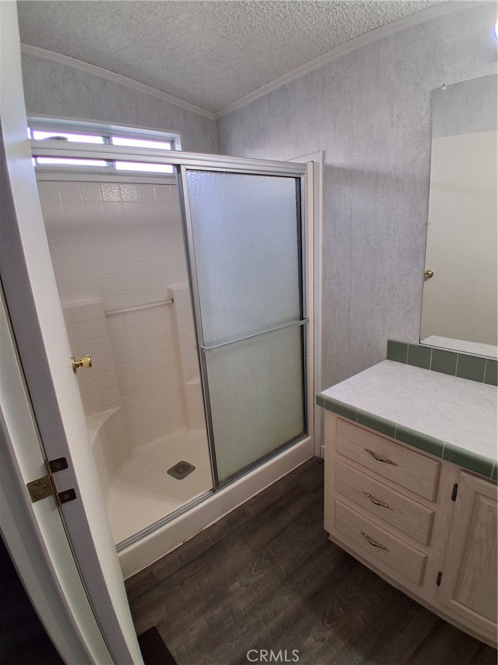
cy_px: 332
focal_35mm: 17
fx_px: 326
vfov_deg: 91.0
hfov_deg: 74.7
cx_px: 249
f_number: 2.2
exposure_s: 1/60
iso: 160
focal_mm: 1.4
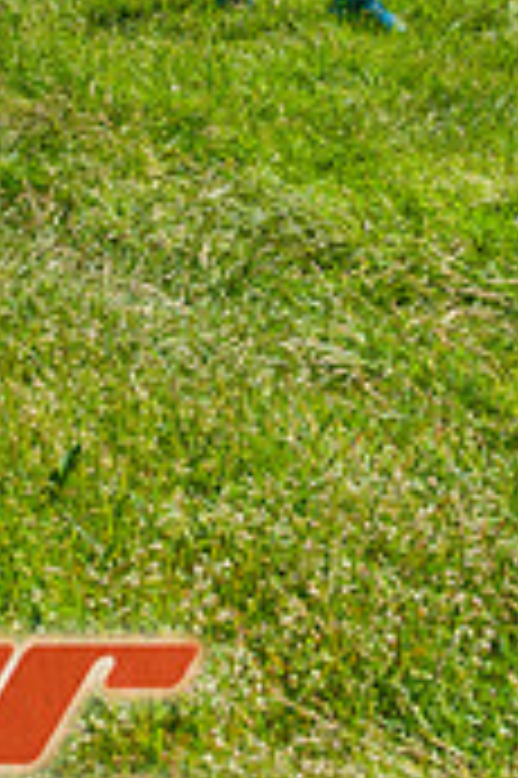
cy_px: -63
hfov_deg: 10.3
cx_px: 124
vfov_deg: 15.1
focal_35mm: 133
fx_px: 2876
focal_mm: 34
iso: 200
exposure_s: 1/400
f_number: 8
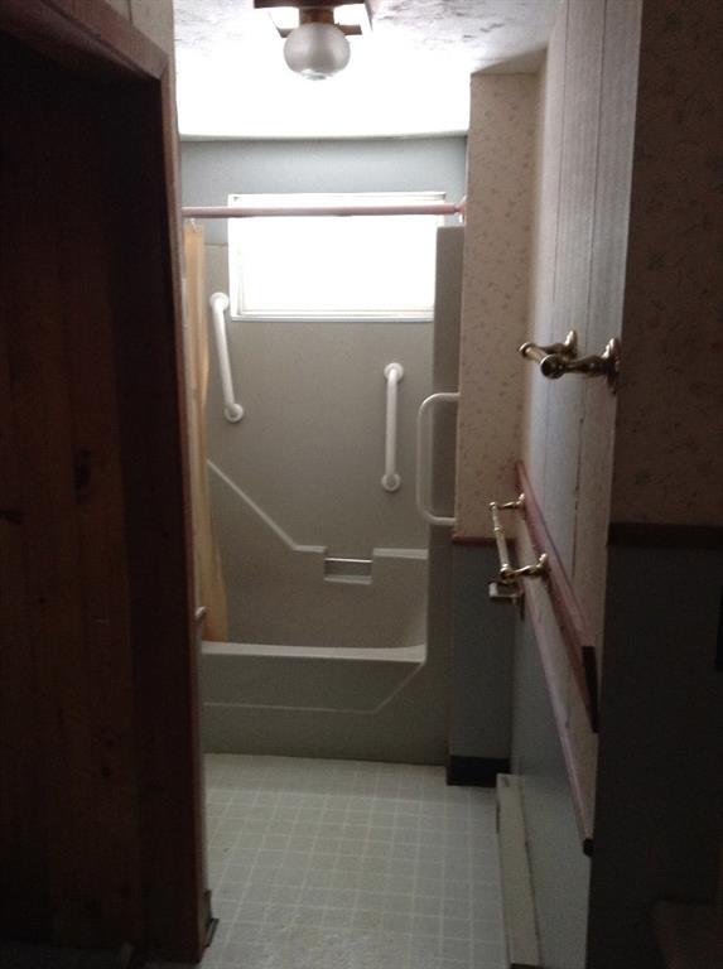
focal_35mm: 33
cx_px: 362
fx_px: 922
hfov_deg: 42.8
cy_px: 484
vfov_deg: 55.4
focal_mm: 3.3
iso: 160
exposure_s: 1/25
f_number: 2.4
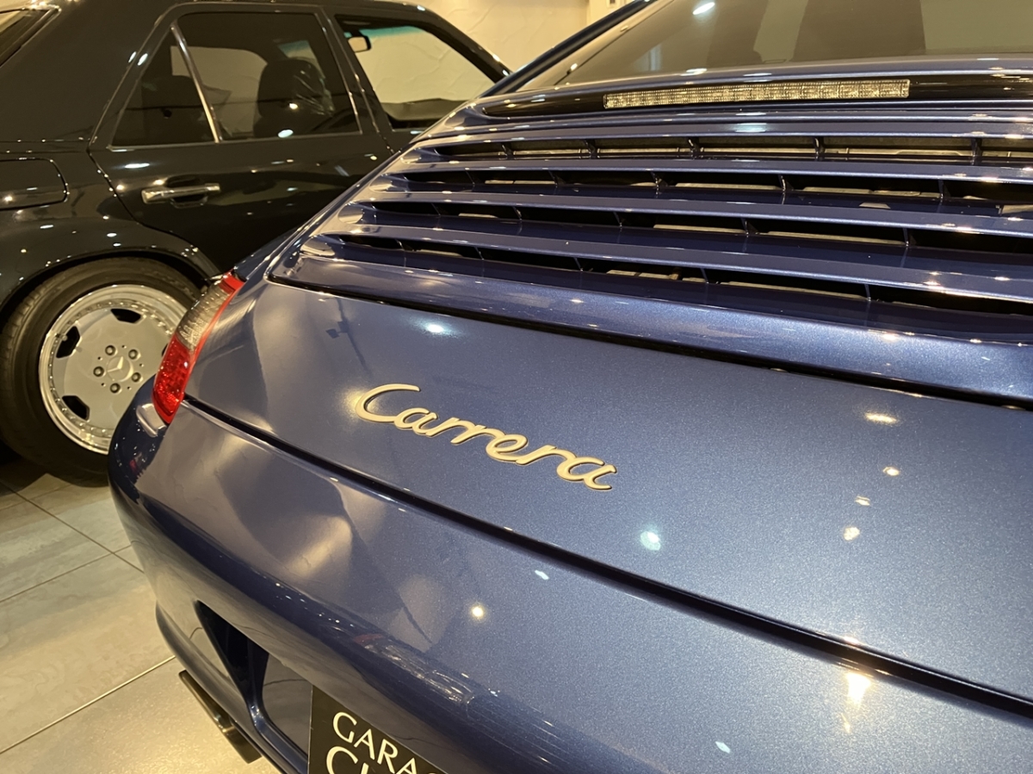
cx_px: 516
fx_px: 836
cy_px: 387
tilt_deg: -18.7
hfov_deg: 63.4
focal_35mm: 28
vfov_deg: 49.7
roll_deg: +2.7
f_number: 1.8
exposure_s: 1/50
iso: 200
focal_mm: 3.99
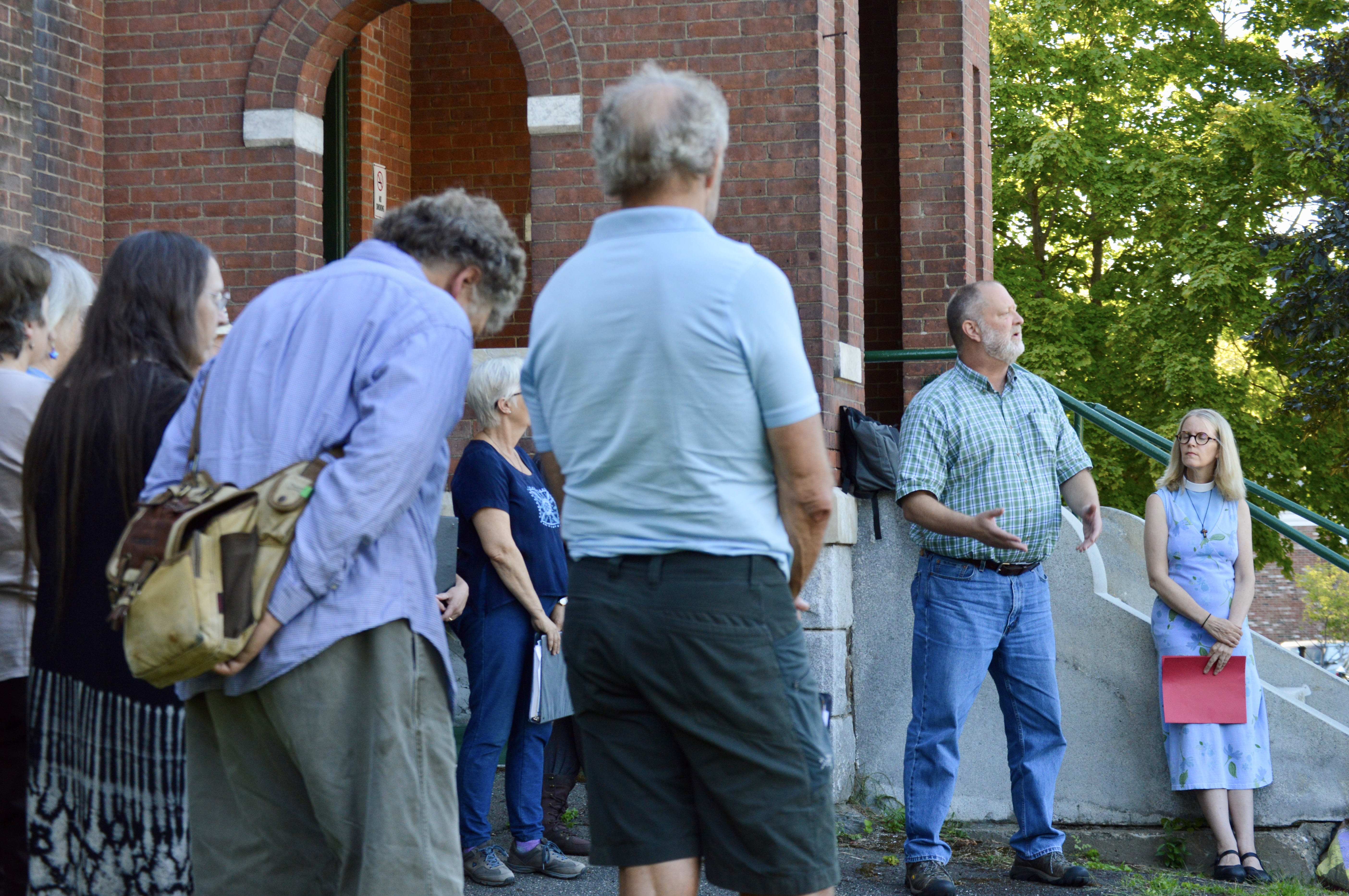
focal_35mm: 82
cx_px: 674
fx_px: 3089
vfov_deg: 16.5
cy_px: 448
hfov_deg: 24.6
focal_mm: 55
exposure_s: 1/125
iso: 400
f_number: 5.6
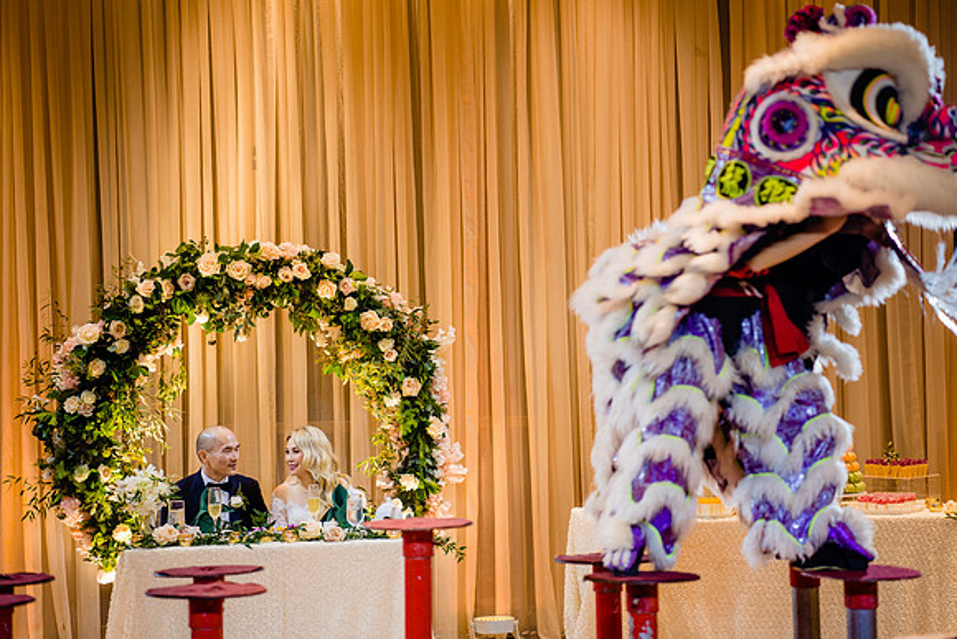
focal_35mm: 85
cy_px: 320
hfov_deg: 23.9
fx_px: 2260
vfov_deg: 16.1
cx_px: 478
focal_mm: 85
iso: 1000
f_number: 2.2
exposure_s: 1/200
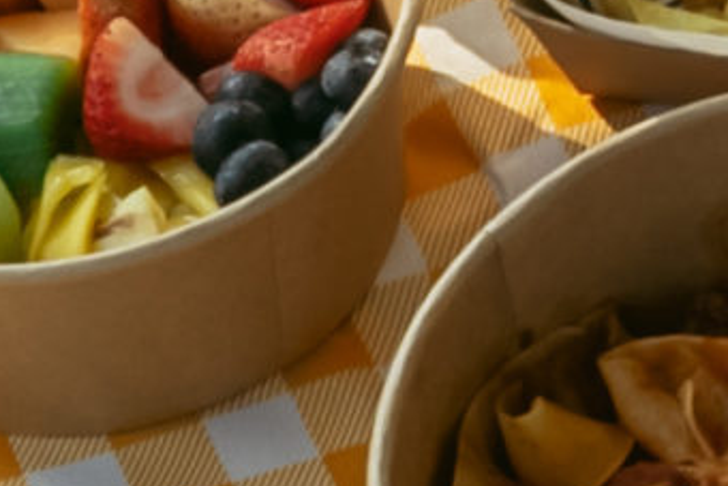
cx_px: 797
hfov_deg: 6.8
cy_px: -601
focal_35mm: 301
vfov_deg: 4.5
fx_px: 6089
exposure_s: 1/80
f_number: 10
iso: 160
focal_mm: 27
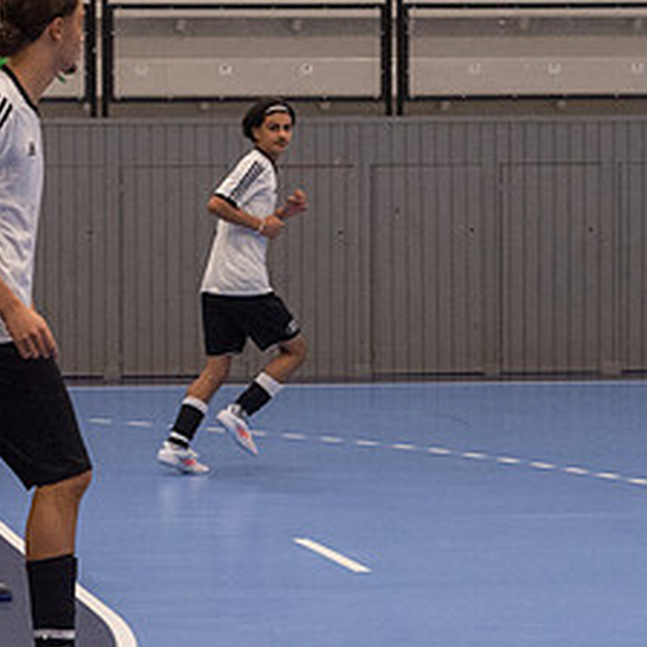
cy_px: 344
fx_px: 3405
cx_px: -121
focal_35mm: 161
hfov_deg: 10.7
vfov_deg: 10.9
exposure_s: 1/500
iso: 8000
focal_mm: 70
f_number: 5
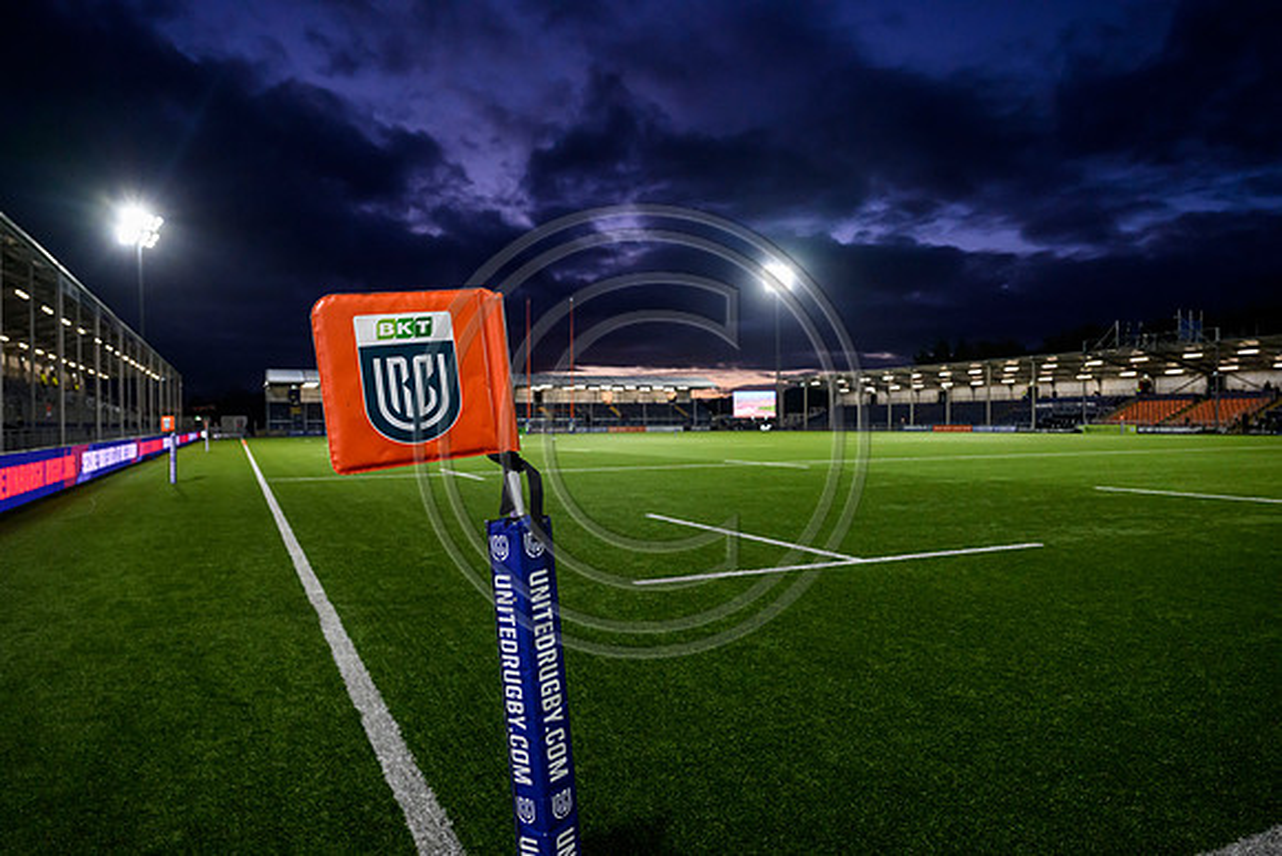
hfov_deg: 73.7
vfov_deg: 53.2
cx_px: 641
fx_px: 855
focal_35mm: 24
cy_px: 428
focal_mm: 24
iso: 5000
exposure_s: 1/640
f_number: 4.5
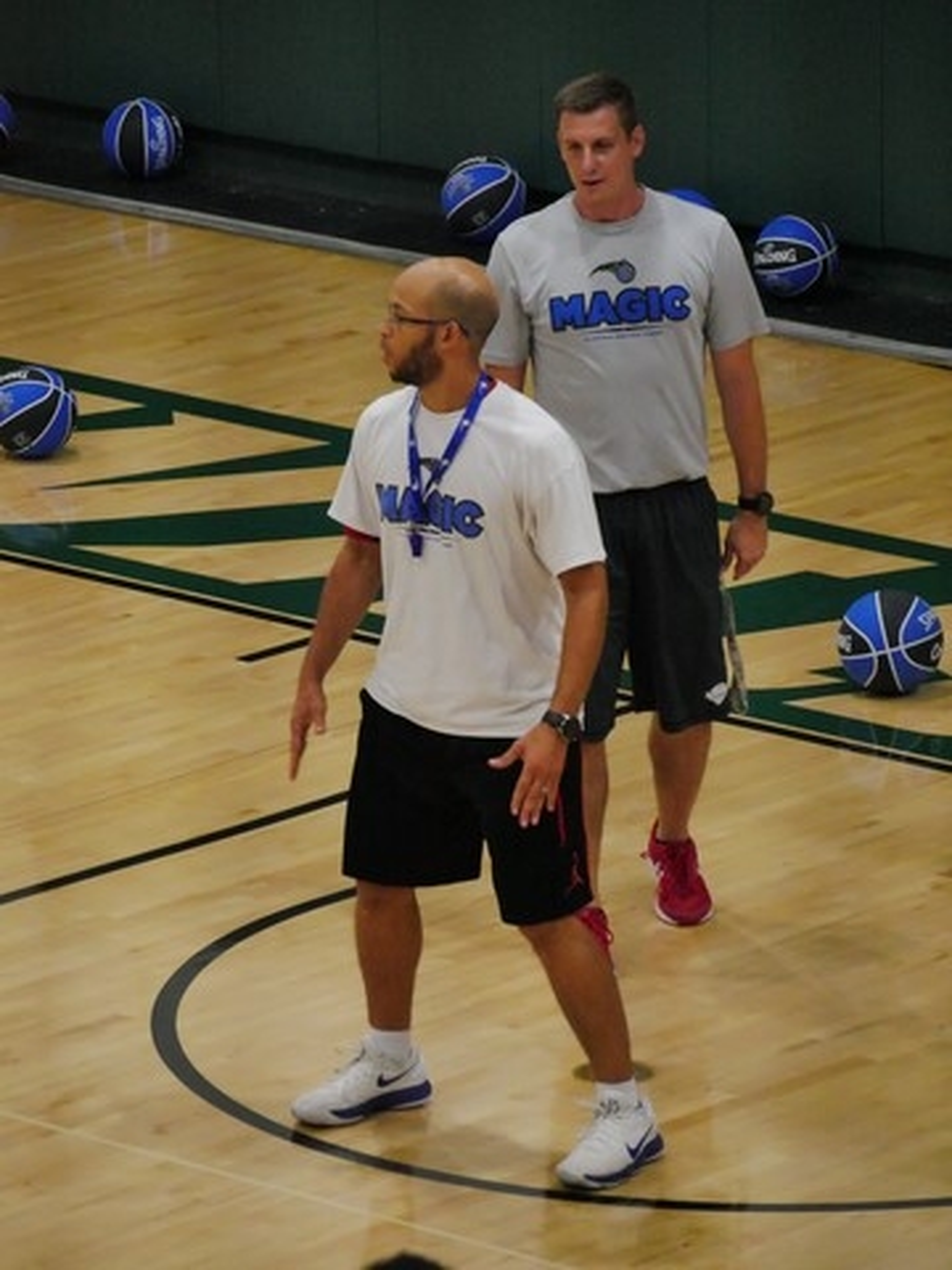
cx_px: 476
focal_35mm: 260
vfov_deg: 7.6
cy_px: 635
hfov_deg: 5.7
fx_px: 9534
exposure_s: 1/320
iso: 6400
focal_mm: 130
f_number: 5.6
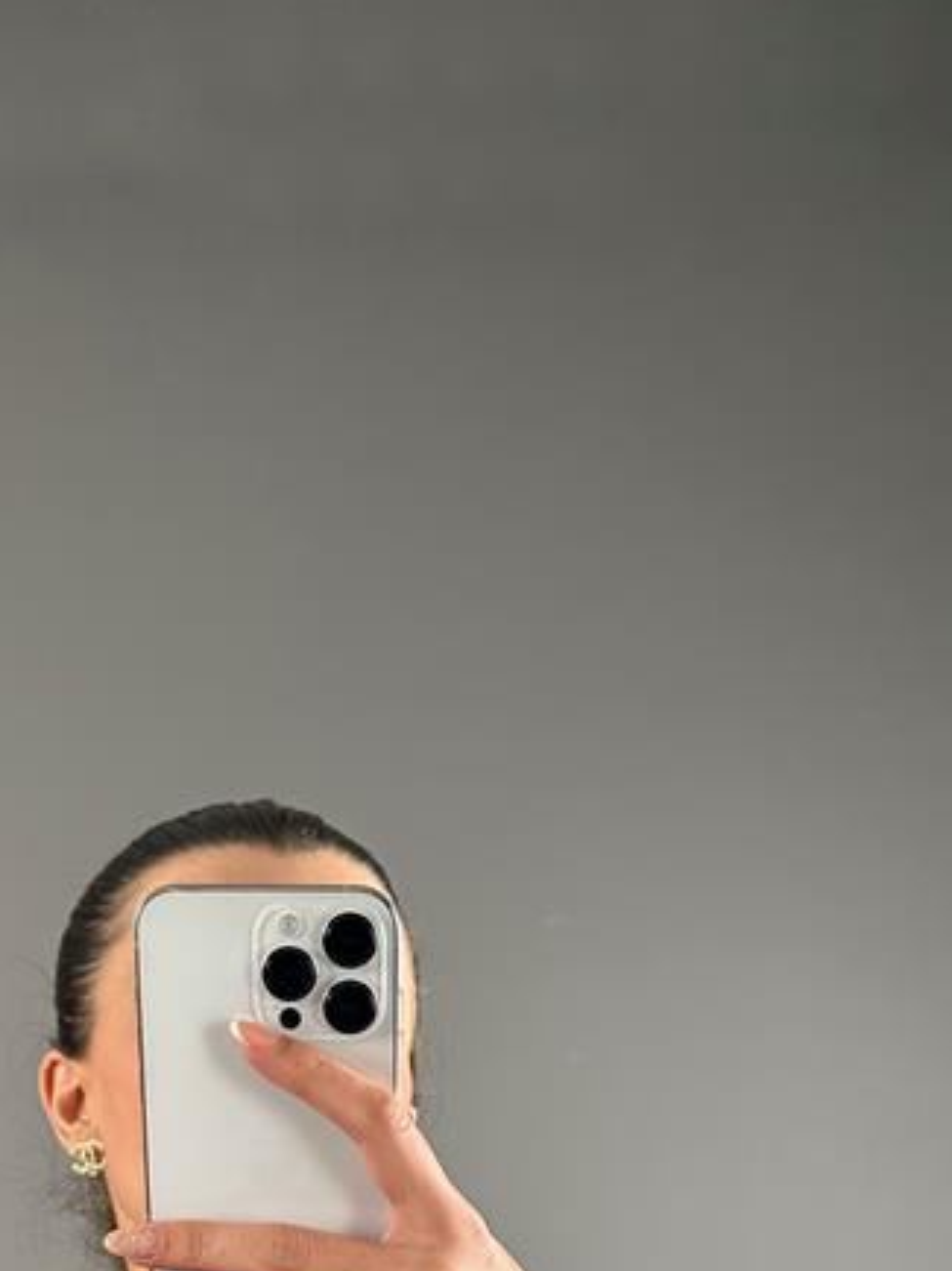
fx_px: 1909
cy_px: 1368
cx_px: 368
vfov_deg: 32.7
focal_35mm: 52
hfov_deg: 27.9
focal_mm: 6.86
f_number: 1.78
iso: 160
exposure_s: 1/121
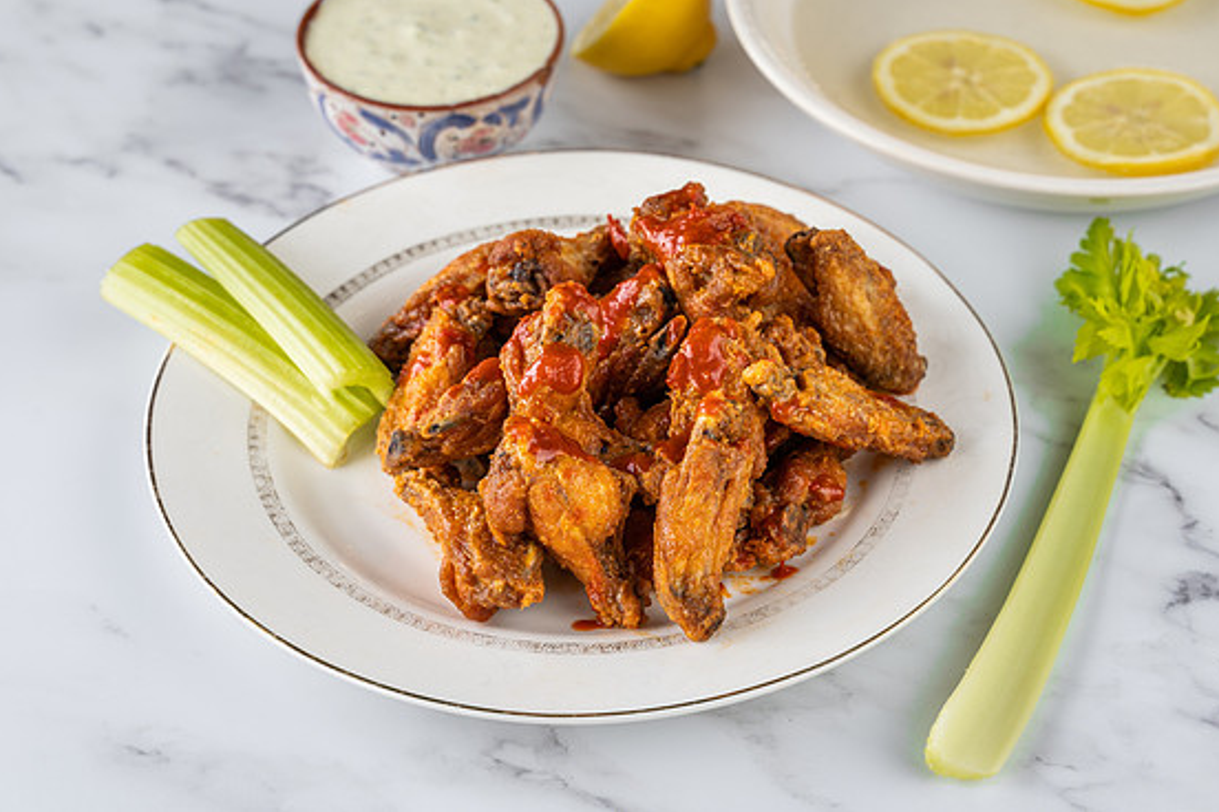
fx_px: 2776
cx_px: 634
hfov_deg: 24.8
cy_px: 387
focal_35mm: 82
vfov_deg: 16.7
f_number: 7.1
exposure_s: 1/8
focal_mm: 75
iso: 100
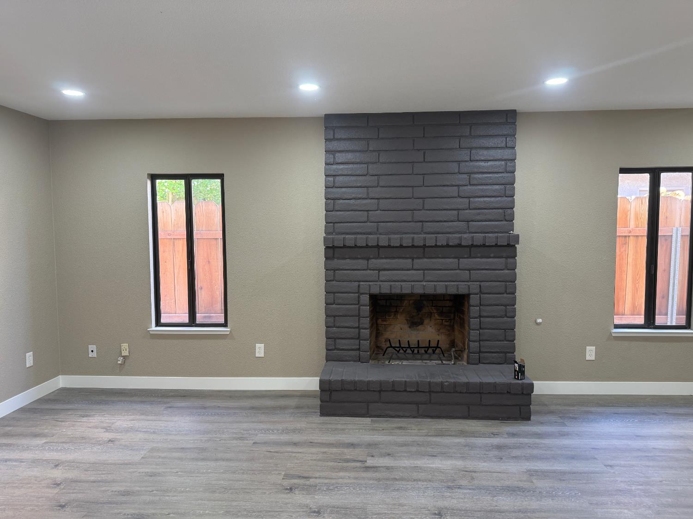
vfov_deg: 56.8
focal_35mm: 24
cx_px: 346
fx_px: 480
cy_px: 260
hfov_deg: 71.6
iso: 160
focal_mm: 6.76
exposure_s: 1/60
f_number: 1.78
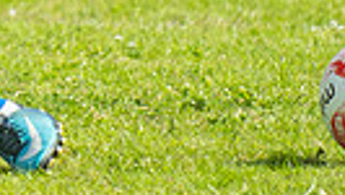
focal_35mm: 1779
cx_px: -450
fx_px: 16284
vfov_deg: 0.7
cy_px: -376
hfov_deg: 1.2
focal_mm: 190
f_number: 3.2
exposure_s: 1/2000
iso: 250
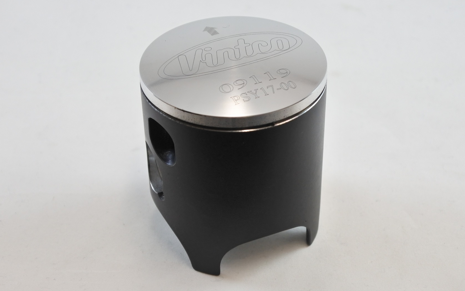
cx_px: 236
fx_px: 672
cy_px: 146
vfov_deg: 24.4
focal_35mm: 53
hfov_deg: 38.2
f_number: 4.5
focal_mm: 18.9
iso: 400
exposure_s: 1/125
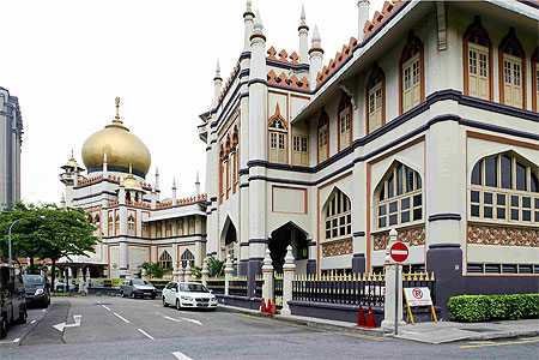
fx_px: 359
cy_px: 180
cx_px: 270
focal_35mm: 24
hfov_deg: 73.7
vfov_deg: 53.1
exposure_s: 1/125
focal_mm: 24
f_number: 13
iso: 200
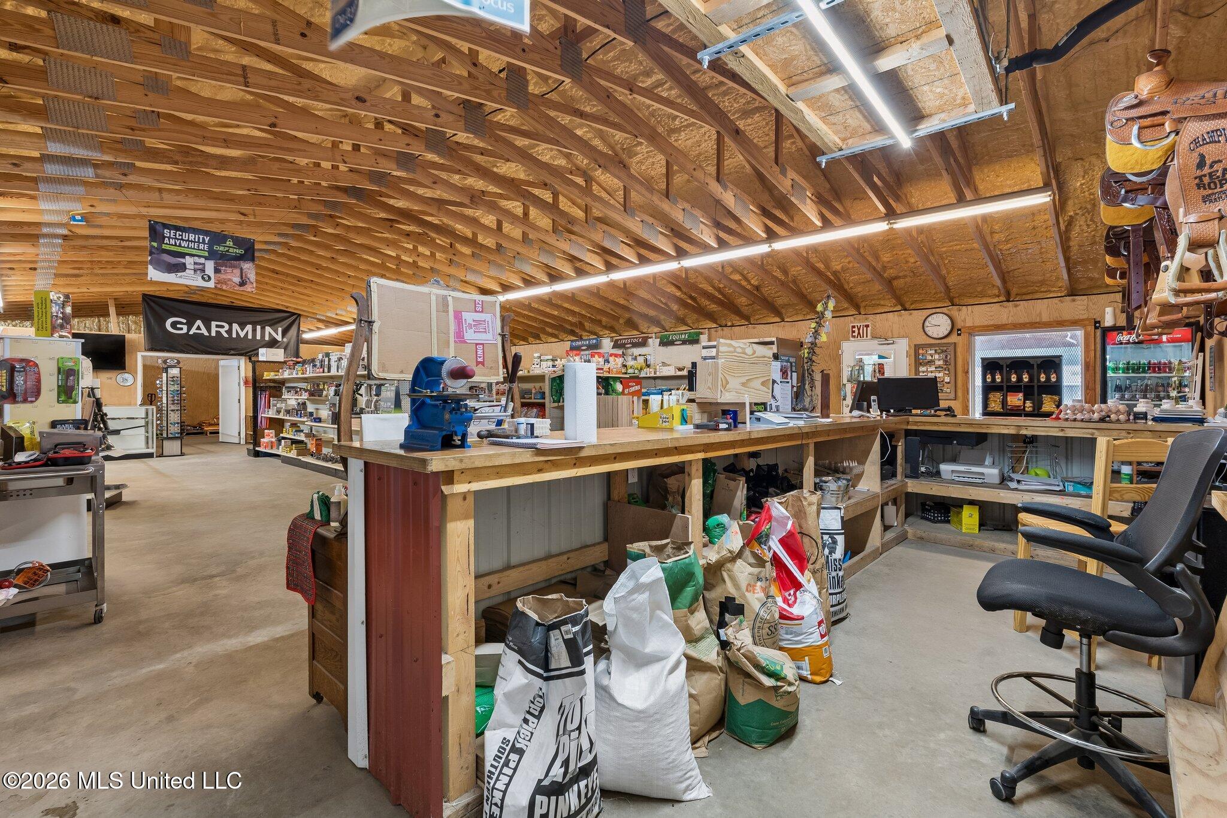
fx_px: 562
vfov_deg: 72.0
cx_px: 614
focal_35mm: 16
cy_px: 409
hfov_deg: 95.0
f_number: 11
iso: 400
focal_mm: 16.5
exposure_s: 1/5
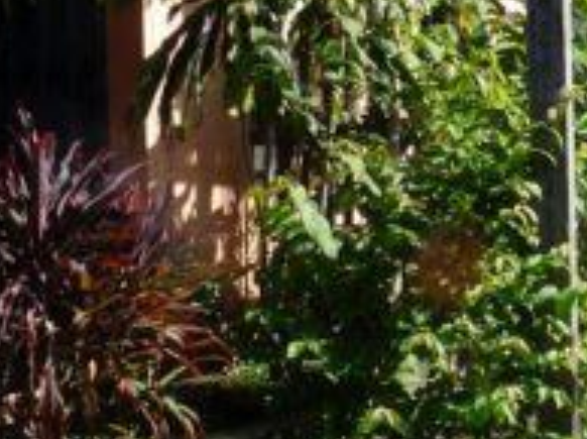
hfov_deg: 16.5
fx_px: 1846
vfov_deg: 13.4
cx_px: 871
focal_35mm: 109
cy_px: 27
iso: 100
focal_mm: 5.1
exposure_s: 1/200
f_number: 5.6
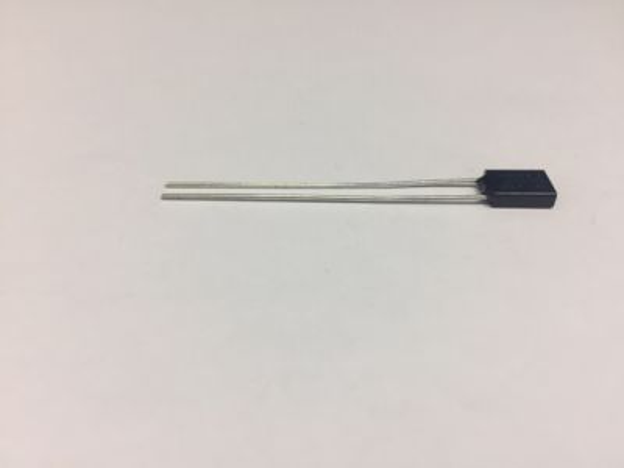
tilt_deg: -41.4
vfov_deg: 48.2
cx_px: 312
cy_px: 234
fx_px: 523
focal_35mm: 29
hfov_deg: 61.7
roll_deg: +1.4
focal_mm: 4.15
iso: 50
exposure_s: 1/33
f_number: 2.2
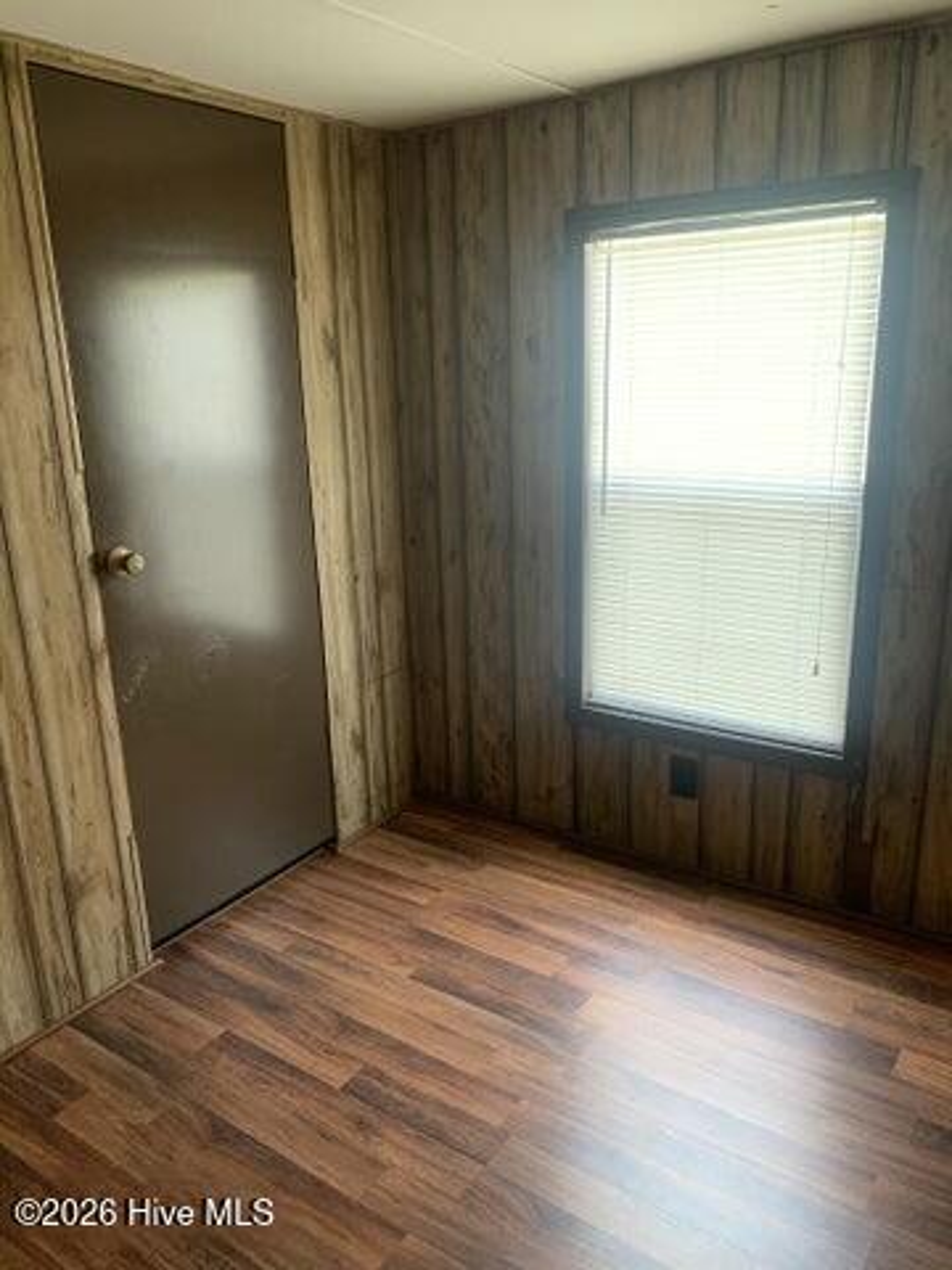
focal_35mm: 26
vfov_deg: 67.3
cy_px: 635
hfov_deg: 53.1
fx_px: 953
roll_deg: +1.5
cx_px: 476
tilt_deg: -16.2
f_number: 1.8
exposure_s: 1/73
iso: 100
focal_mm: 4.25
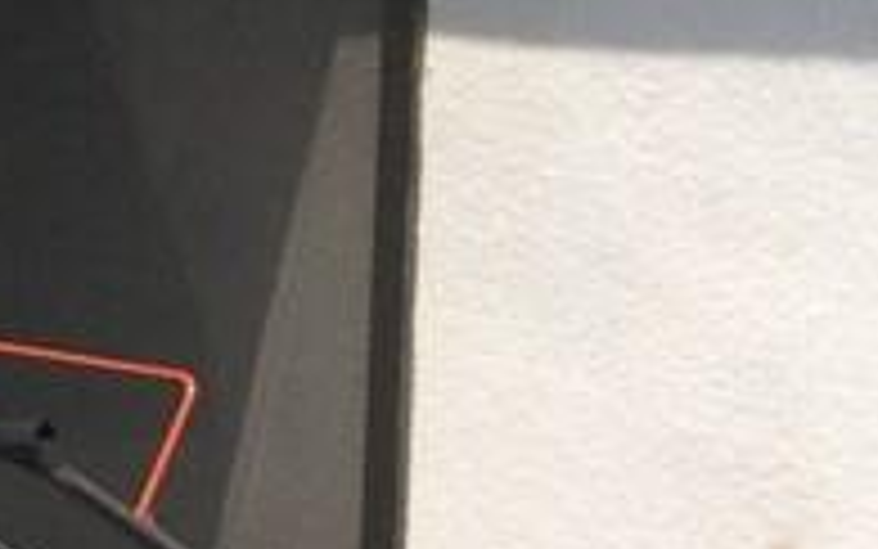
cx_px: -1027
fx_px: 4260
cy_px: 207
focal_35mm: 178
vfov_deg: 7.4
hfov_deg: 10.5
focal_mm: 3.3
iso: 32
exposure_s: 1/1362
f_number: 2.4
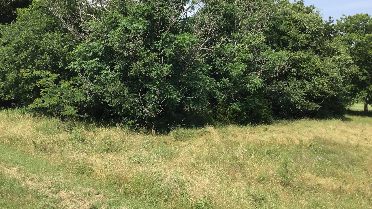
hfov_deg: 58.0
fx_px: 335
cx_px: 186
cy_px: 77
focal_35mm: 34
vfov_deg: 34.4
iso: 25
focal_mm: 3.3
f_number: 2.4
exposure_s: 1/799
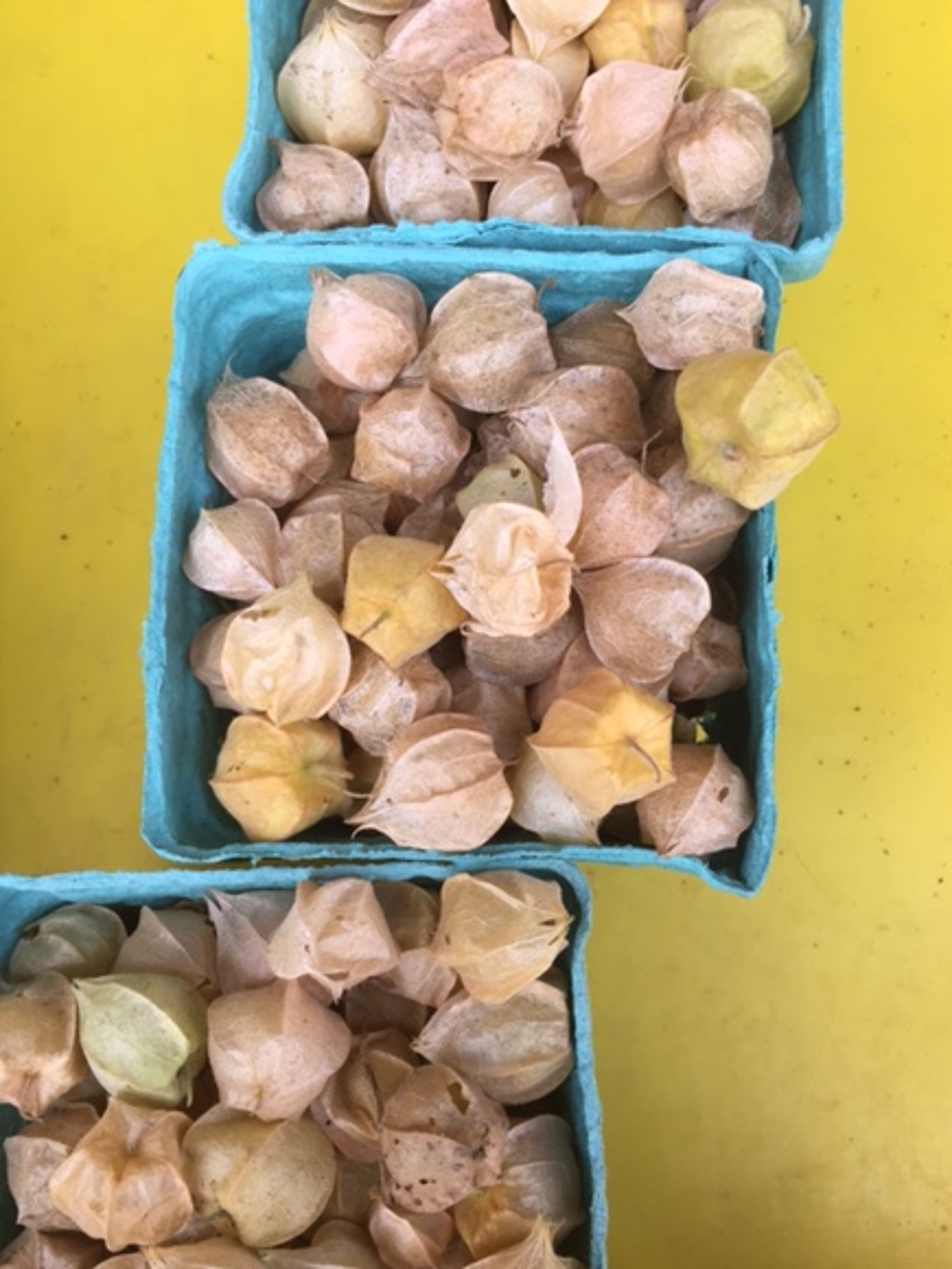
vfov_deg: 56.8
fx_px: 1173
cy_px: 665
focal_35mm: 32
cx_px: 460
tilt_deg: -80.4
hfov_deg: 44.2
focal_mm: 4.15
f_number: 2.2
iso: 32
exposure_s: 1/196
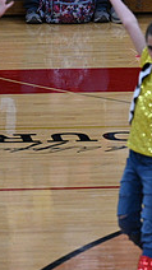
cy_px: 111
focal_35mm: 574
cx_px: 363
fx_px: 4119
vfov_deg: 3.8
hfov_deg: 2.1
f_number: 4
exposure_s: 1/400
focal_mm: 200
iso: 4000
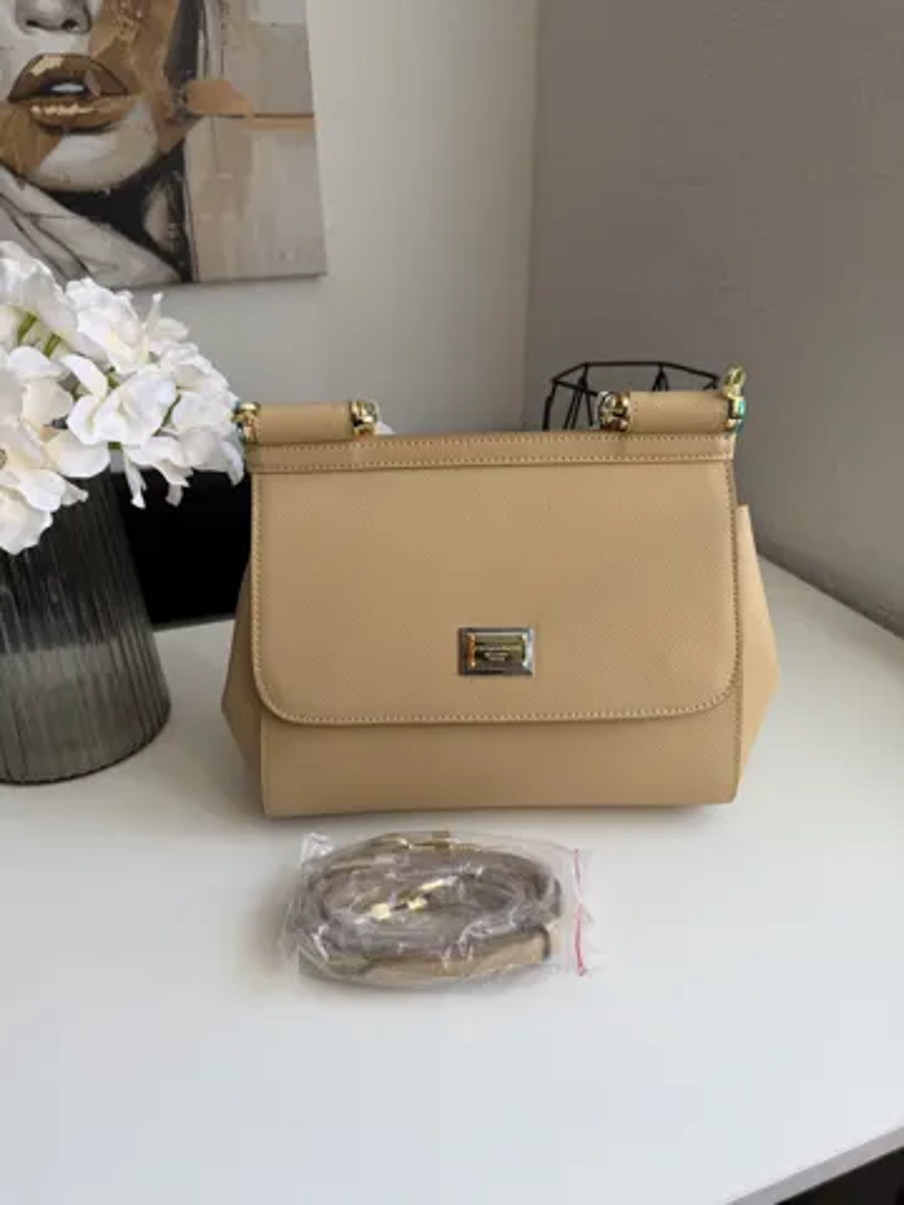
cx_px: 452
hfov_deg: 56.8
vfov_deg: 71.6
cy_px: 602
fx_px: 836
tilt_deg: -27.1
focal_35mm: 24
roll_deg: +0.2
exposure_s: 1/238
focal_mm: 6.76
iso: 64
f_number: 1.78
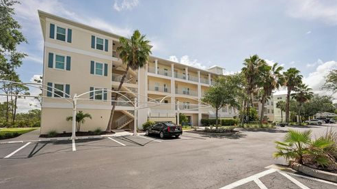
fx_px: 152
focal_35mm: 17
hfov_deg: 95.9
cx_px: 167
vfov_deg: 63.5
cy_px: 109
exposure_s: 1/1250
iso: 400
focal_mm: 16
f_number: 8
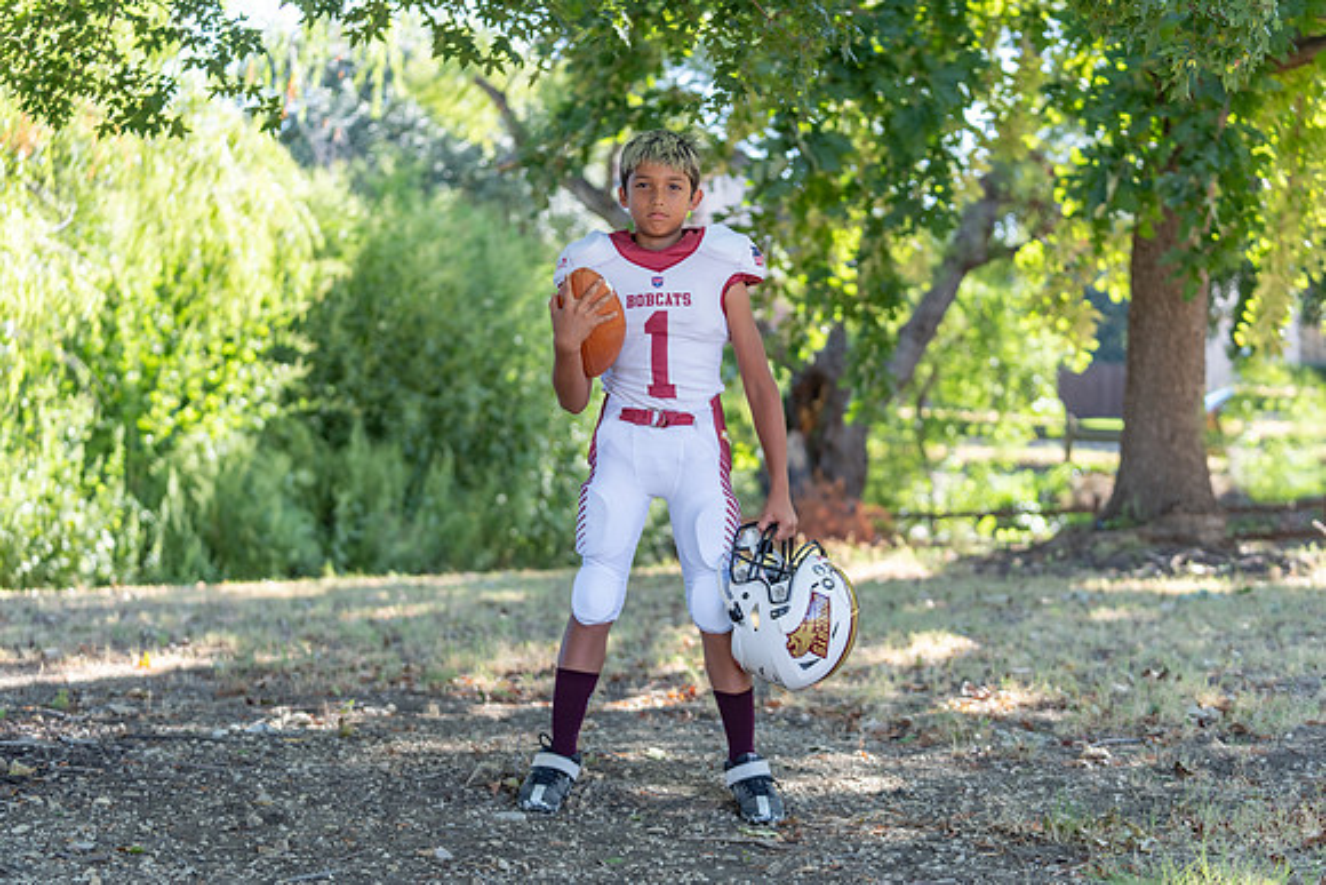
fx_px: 2579
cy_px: 442
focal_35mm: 70
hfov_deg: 28.8
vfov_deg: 19.5
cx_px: 663
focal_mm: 70
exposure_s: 1/320
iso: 200
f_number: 2.8
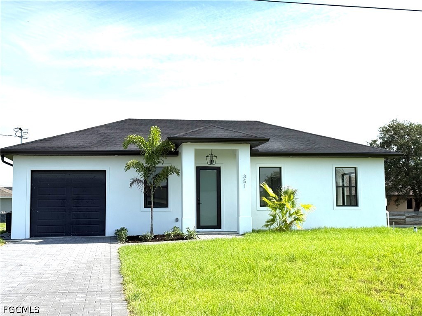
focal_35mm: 48
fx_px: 585
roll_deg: +0.7
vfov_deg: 30.3
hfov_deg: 39.7
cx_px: 211
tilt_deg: +4.8
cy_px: 158
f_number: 1.78
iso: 64
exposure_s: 1/6024
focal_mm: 6.76
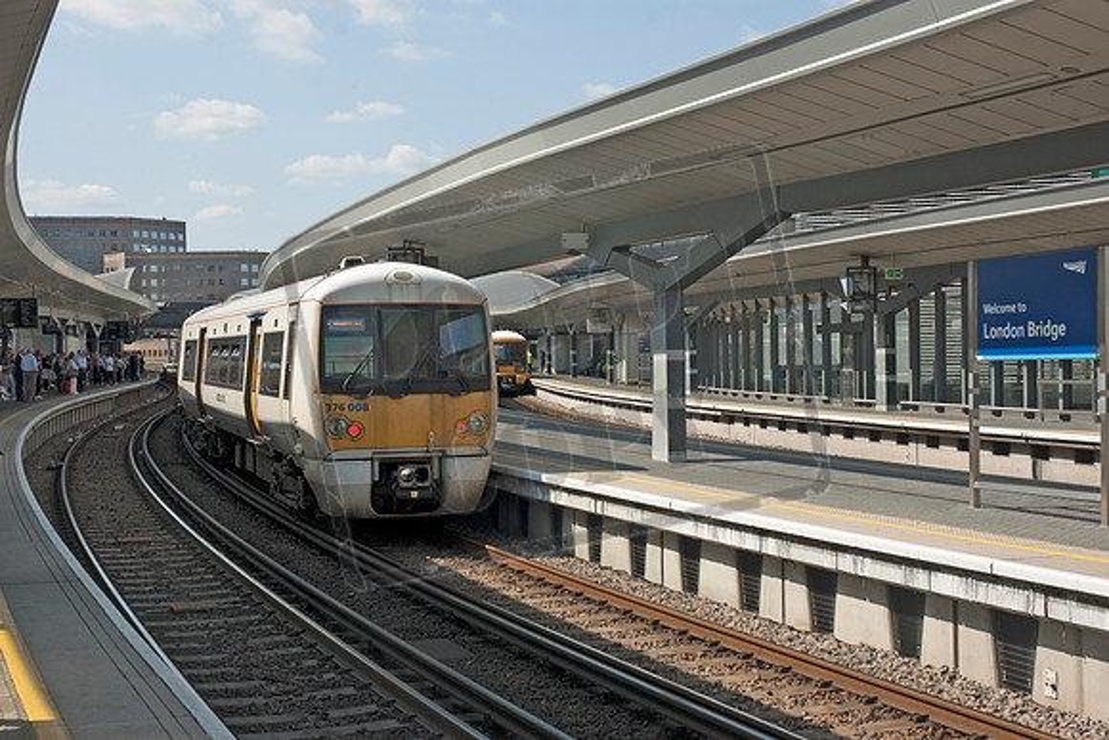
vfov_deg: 25.8
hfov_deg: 37.8
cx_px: 554
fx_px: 1618
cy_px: 370
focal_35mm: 52
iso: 200
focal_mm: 35
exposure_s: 1/250
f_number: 8
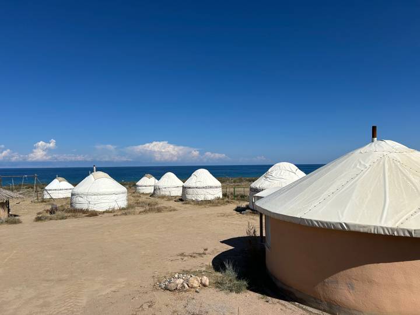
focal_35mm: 26
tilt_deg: +2.3
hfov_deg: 67.3
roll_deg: +2.2
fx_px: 315
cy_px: 158
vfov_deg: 53.1
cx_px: 210
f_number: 1.5
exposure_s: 1/9434
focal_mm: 5.7
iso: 50
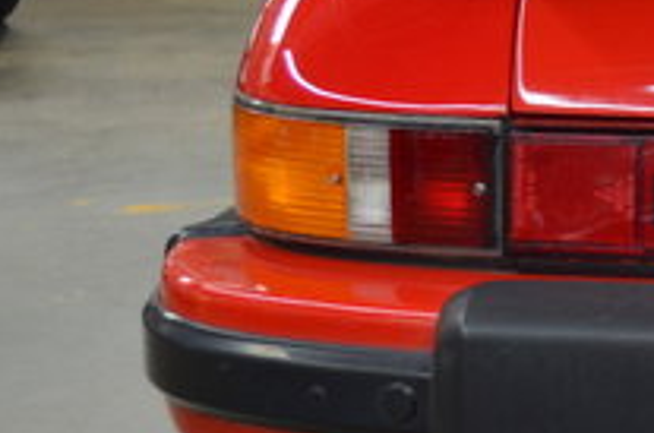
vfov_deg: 9.4
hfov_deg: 13.1
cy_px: -2
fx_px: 2628
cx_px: 1099
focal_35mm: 145
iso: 720
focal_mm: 26
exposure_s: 1/60
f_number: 4.2
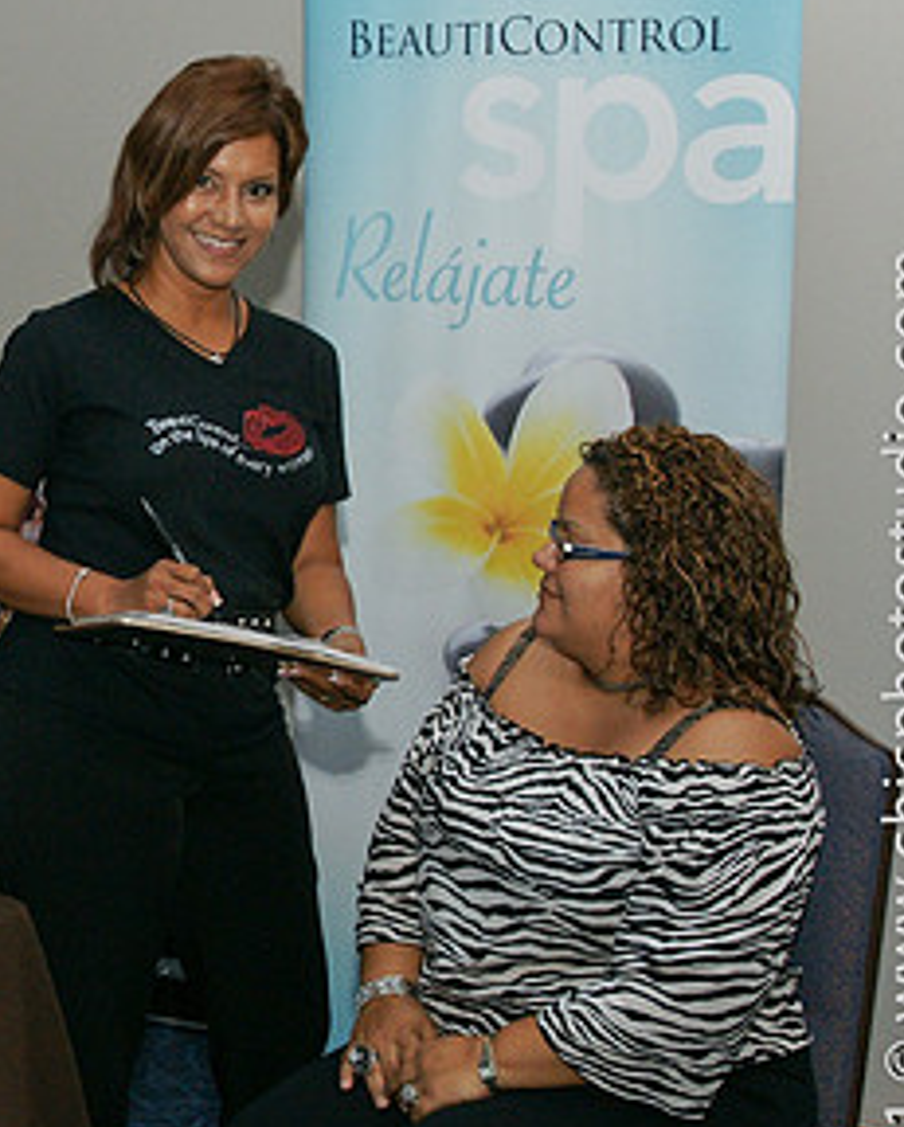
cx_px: -129
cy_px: 526
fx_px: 2271
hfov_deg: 21.2
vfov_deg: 27.9
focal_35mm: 68
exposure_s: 1/160
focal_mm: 24
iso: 800
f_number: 5.6
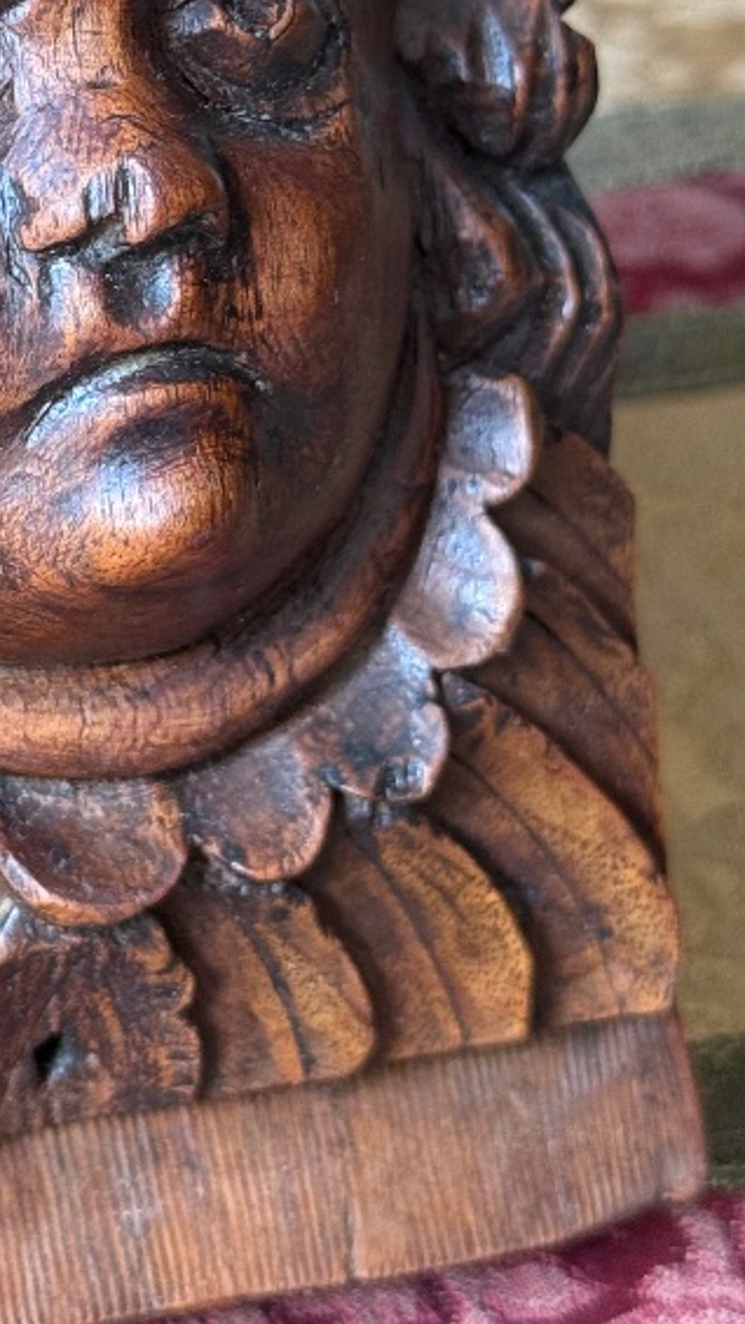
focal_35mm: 111
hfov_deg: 10.7
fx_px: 3896
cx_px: -237
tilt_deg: -29.6
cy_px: 258
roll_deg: -3.1
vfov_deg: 19.1
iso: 100
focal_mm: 6.76
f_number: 1.78
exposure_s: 1/79
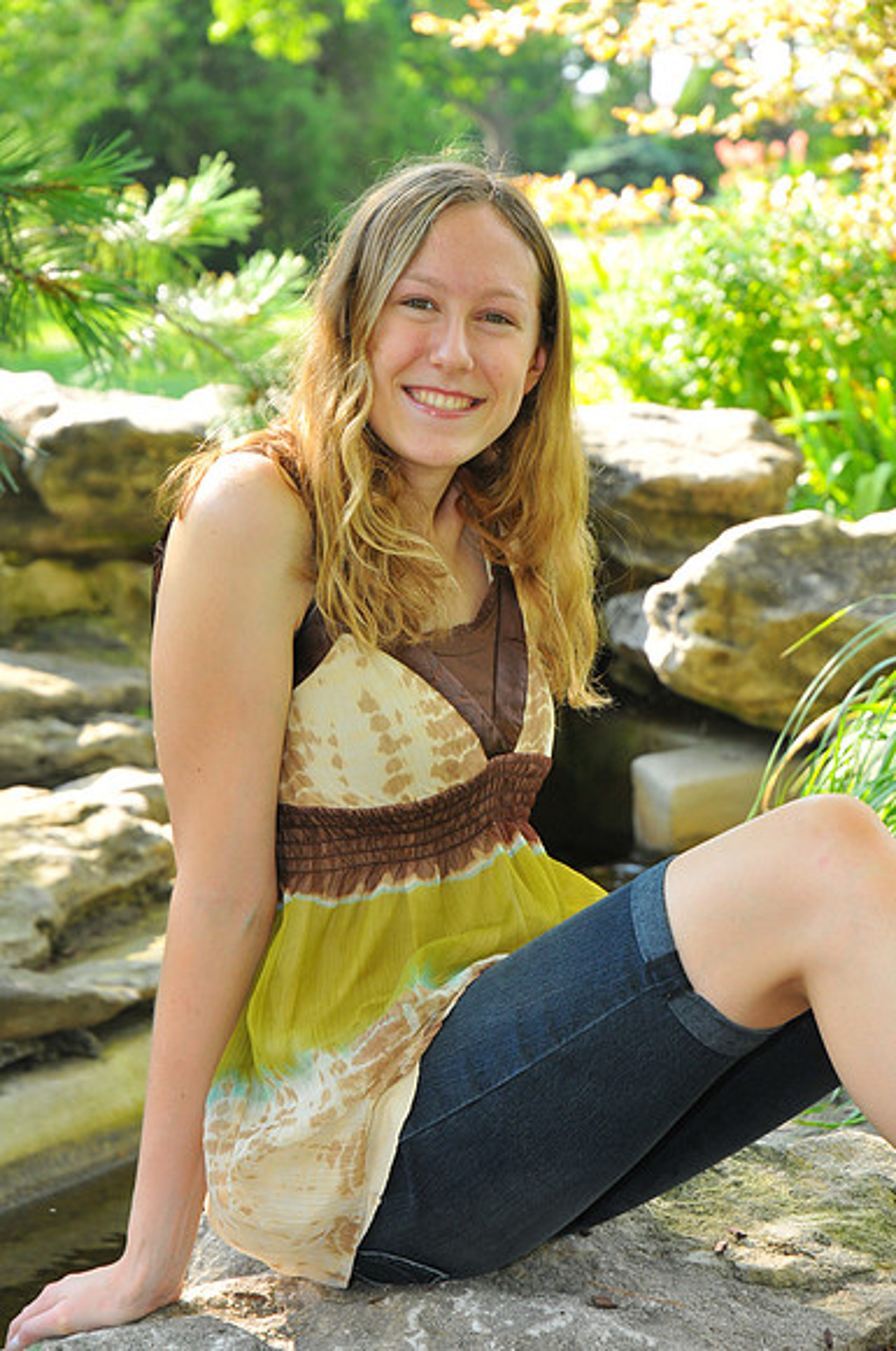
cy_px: 676
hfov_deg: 13.0
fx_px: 3931
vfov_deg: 19.5
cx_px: 448
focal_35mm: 105
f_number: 5.6
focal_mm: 70
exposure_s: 1/125
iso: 400
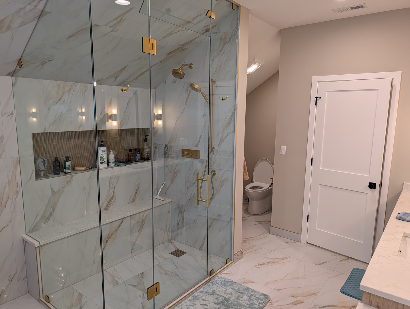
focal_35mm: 24
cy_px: 154
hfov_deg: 71.5
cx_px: 205
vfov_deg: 56.9
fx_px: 285
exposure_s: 1/205
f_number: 1.68
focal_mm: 6.9
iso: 28
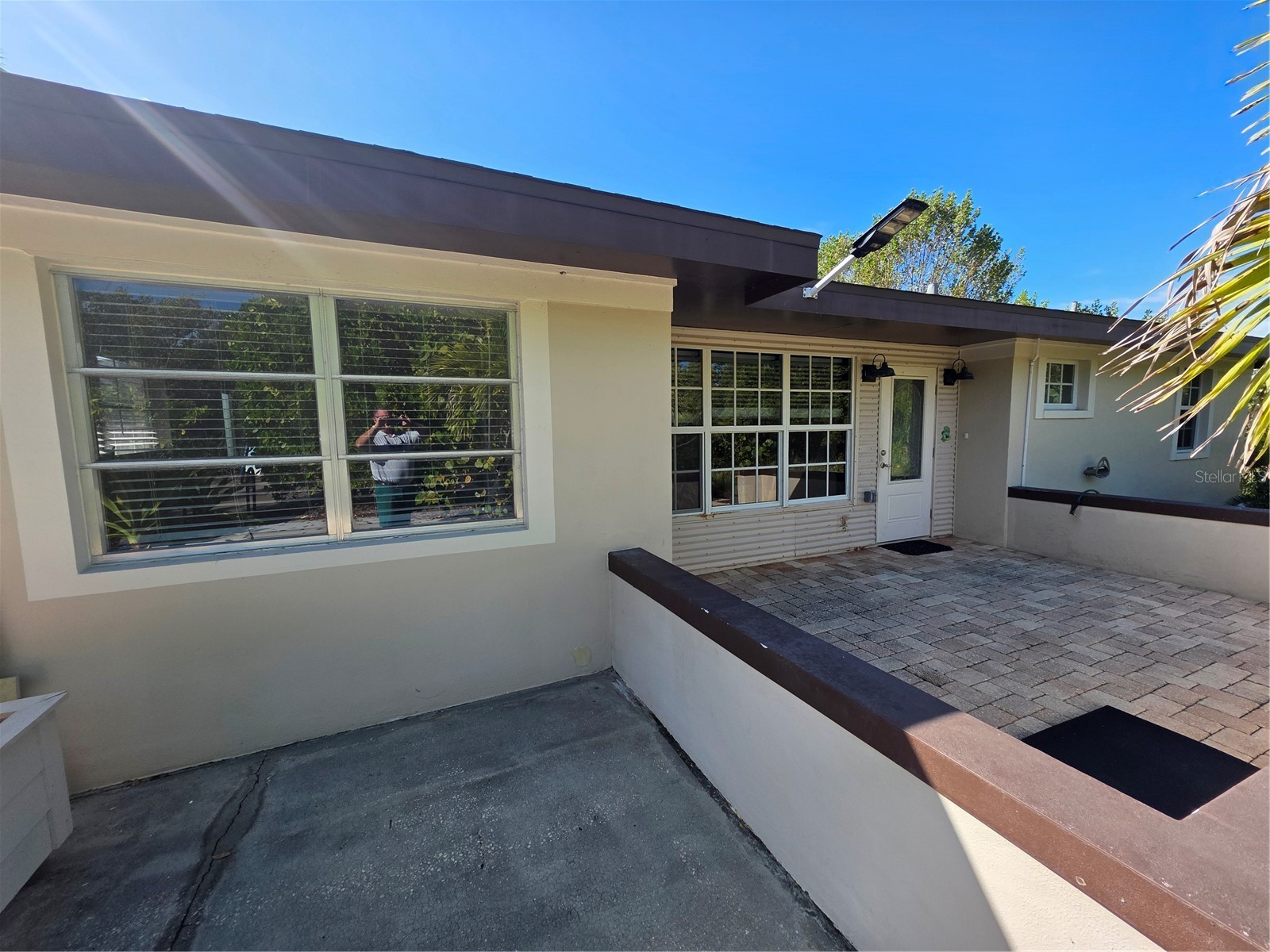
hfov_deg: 106.2
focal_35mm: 13
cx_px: 635
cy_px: 476
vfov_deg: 89.9
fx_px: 477
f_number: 1.9
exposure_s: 1/1073
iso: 40
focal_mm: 2.2
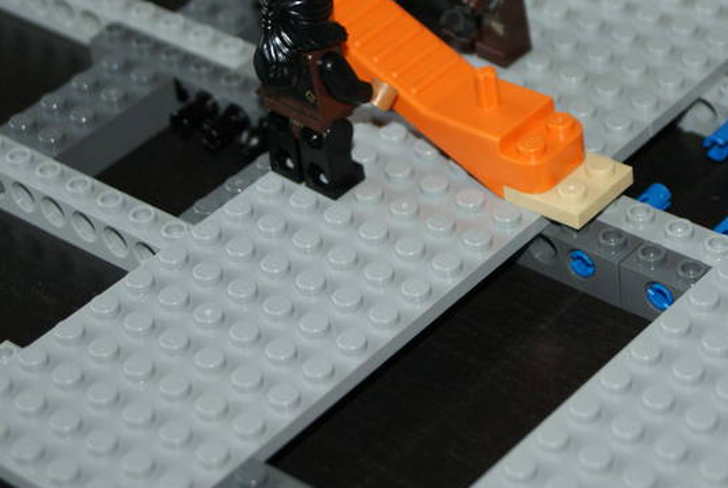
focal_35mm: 127
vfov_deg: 10.8
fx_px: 2572
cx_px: 459
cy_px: 81
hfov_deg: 16.1
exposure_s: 1/80
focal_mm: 50
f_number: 5.6
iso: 400
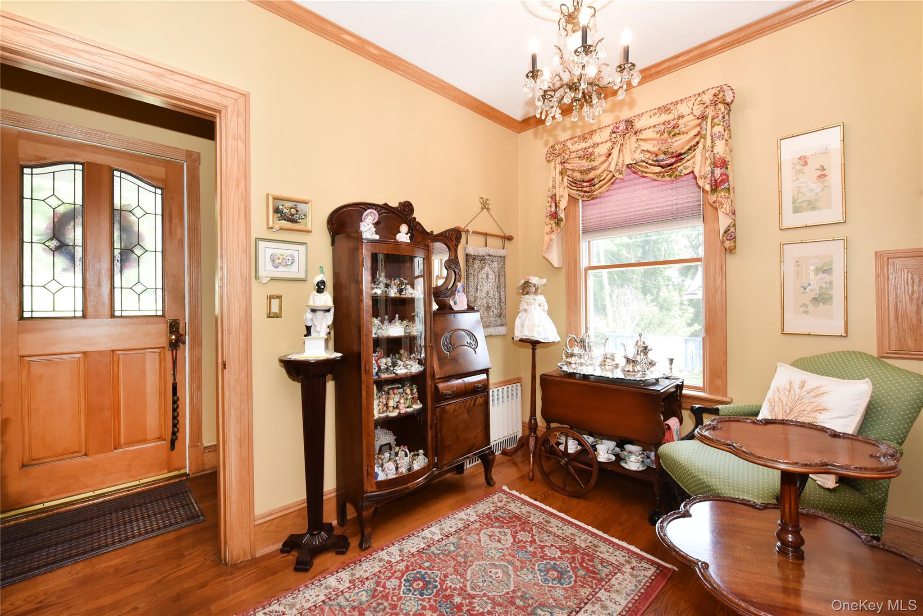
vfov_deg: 77.3
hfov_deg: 100.4
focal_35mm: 15
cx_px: 462
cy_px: 308
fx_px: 385
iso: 1600
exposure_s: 1/100
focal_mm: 15
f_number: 8
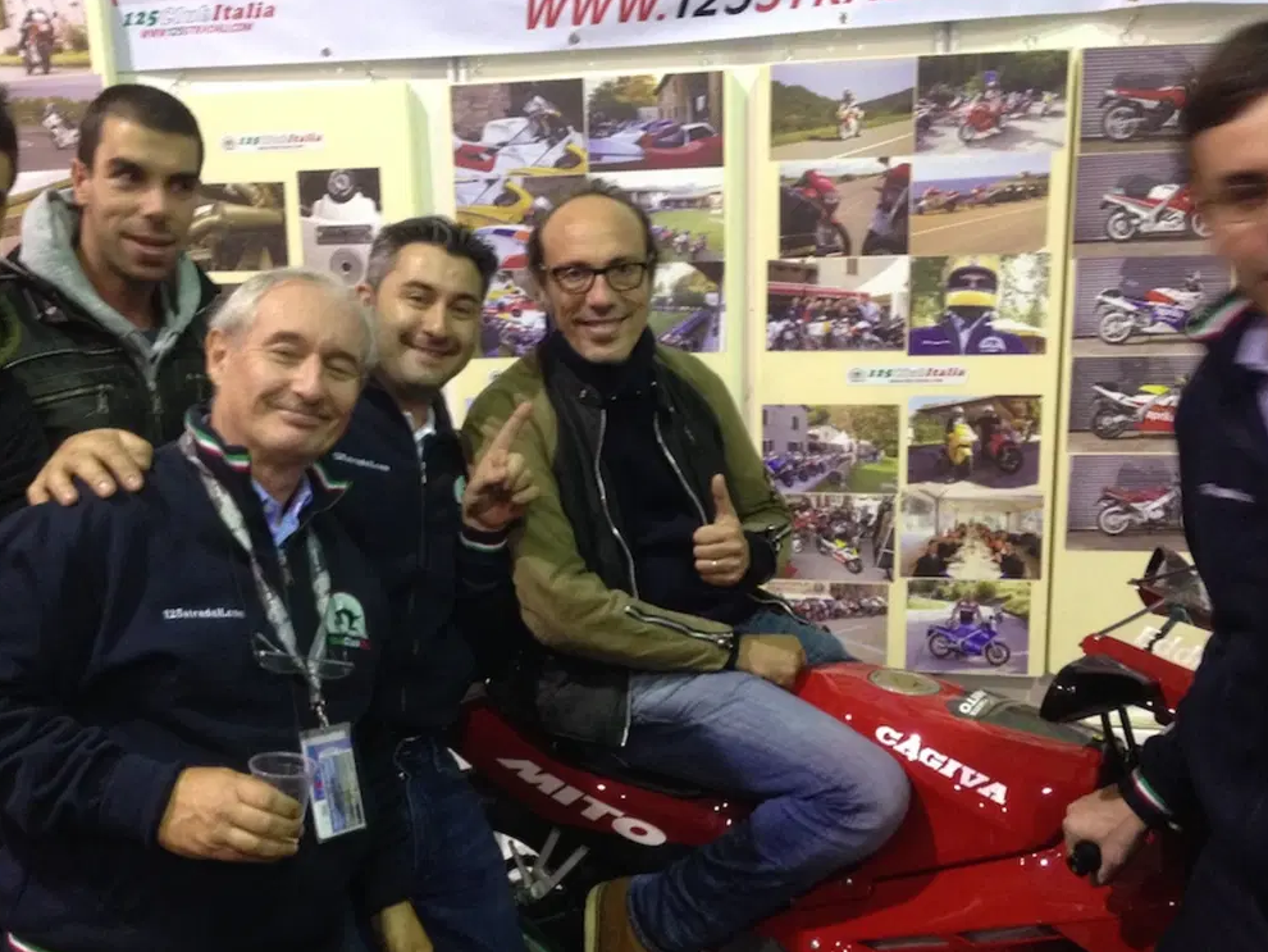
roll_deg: +1.1
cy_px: 529
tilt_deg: -8.0
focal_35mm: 40
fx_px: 1466
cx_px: 570
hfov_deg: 46.7
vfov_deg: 35.9
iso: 400
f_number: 2.4
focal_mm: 4.12
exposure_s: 1/15
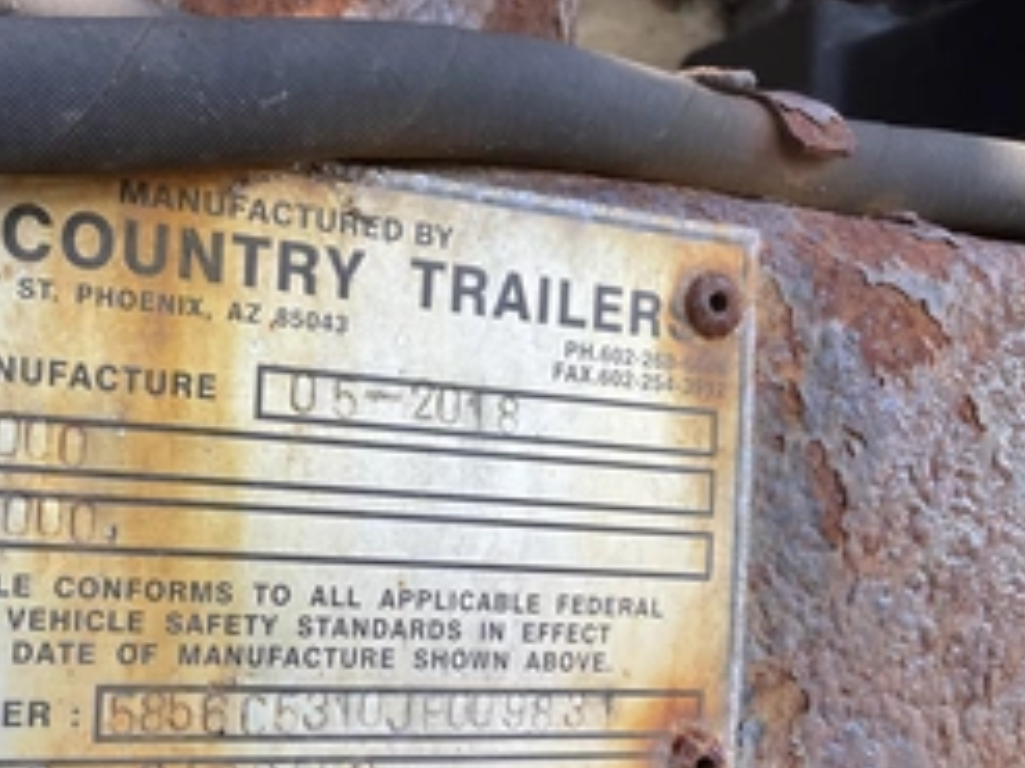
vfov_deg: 30.5
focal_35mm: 47
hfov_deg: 39.3
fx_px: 1391
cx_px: 249
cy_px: 540
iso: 20
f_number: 1.8
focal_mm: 3
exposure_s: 1/167
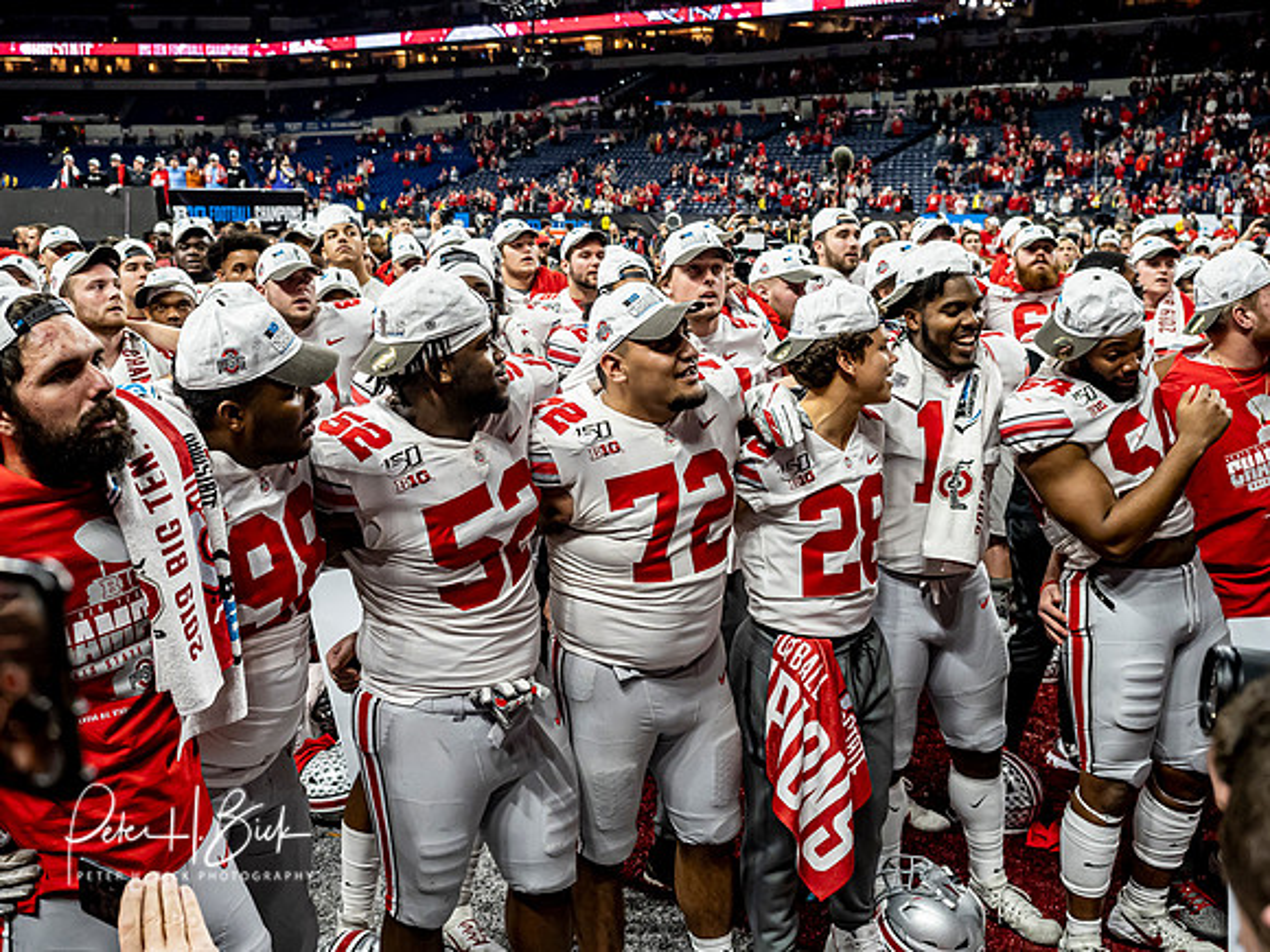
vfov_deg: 34.3
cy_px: 476
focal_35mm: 42
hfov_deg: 44.8
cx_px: 635
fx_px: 1541
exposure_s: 1/640
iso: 1250
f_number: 3.5
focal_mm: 21
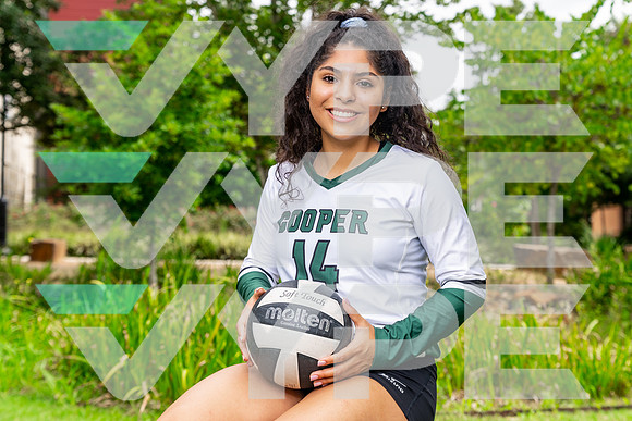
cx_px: 316
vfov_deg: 24.6
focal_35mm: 55
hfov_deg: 36.1
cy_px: 210
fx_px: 968
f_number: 5
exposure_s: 1/200
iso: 100
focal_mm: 55
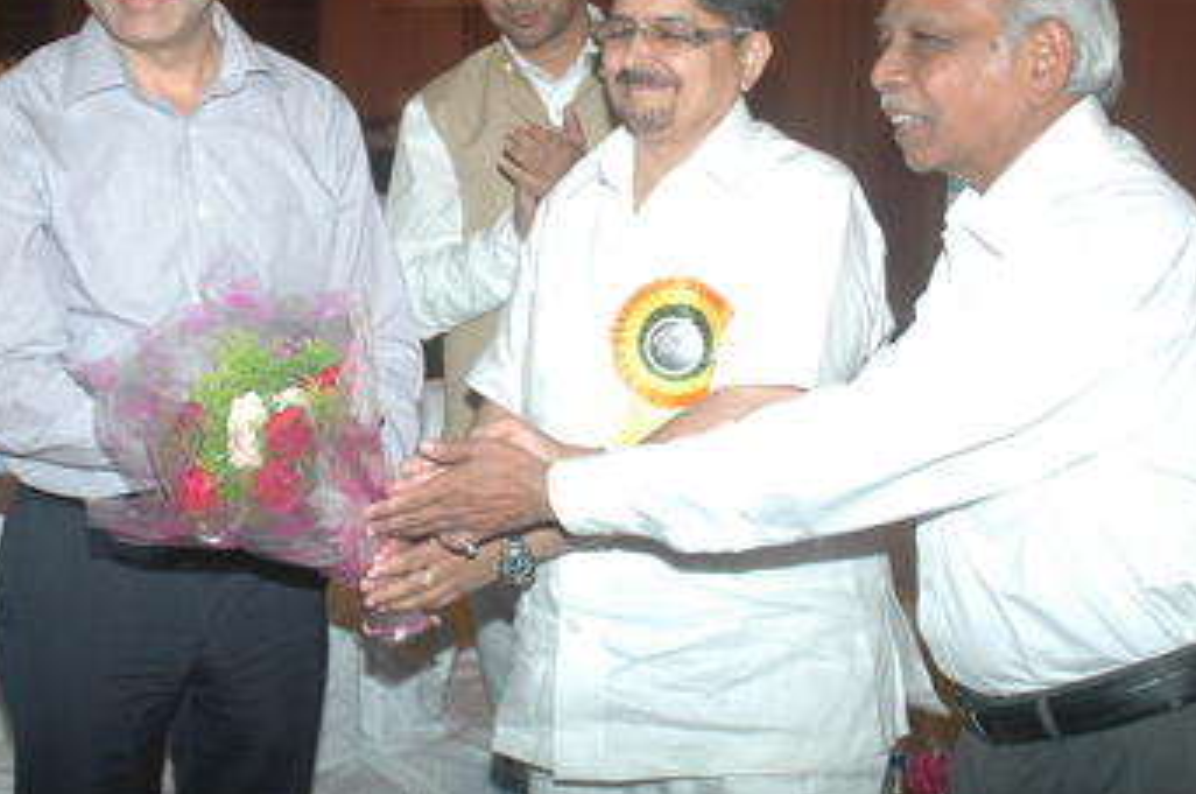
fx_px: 2186
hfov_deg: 30.3
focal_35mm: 66
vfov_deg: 20.5
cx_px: 357
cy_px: 254
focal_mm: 25
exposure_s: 1/60
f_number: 4.5
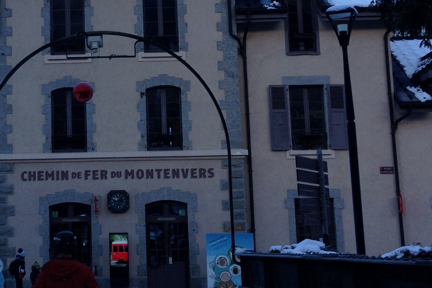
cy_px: 66
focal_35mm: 81
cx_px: 102
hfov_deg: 24.7
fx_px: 972
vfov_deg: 16.8
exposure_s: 1/379
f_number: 2.4
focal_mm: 4.12
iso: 50
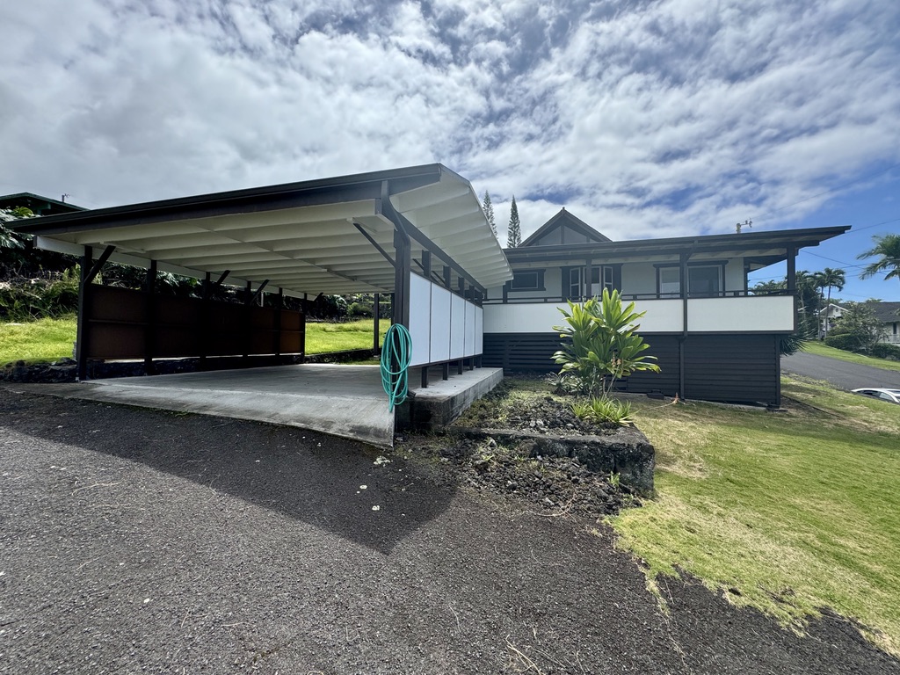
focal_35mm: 14
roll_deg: -0.3
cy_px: 338
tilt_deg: +1.1
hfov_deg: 102.1
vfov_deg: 85.7
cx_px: 450
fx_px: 364
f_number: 2.2
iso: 50
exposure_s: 1/2415
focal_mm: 2.22
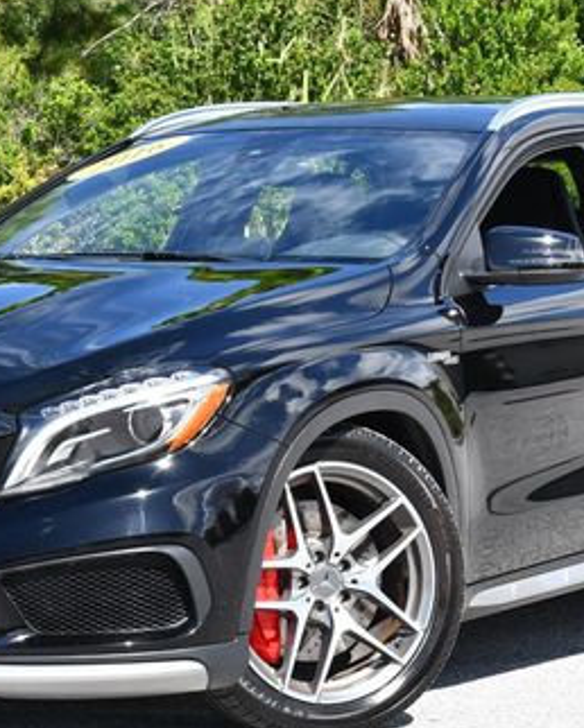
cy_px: 344
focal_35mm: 127
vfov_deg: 15.1
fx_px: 2741
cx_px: 224
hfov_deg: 12.2
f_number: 8
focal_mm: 34
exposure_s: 1/250
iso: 200
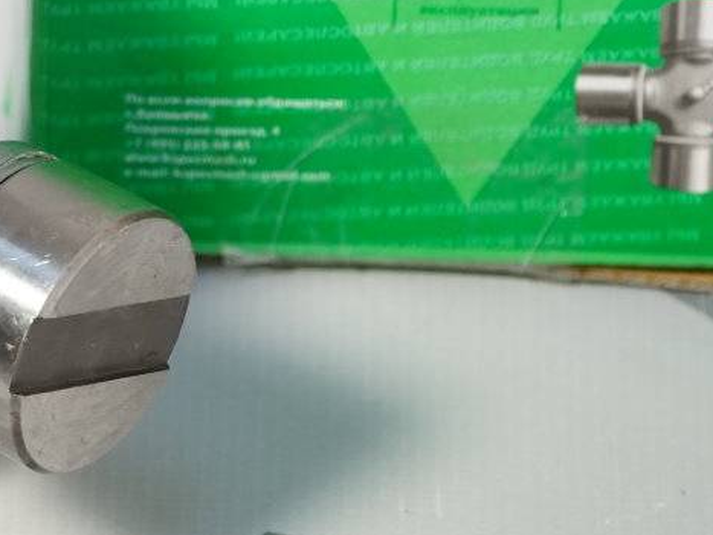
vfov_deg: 3.6
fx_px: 8587
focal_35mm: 417
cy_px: 148
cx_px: -8
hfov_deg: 4.7
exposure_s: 1/160
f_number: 5.6
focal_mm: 90
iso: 2000
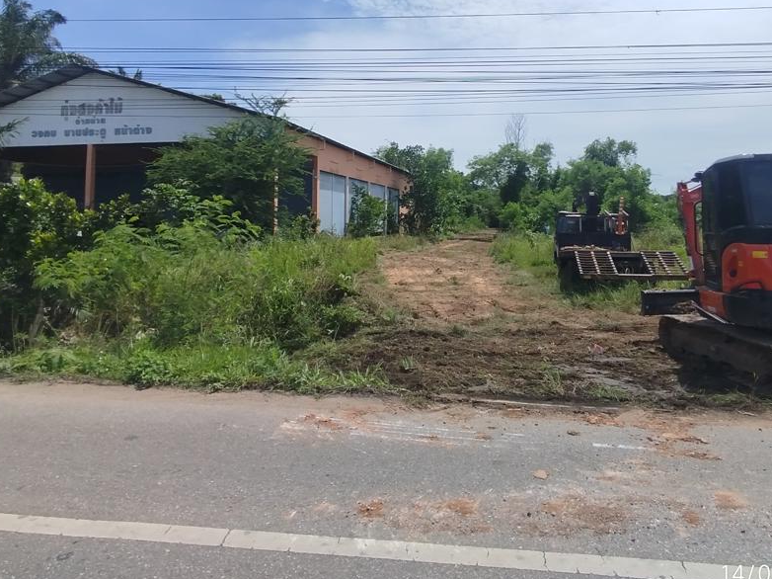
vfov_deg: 59.7
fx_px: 490
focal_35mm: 22
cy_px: 194
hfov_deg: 76.4
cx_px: 396
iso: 50
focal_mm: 1.65
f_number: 2.2
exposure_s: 1/2807
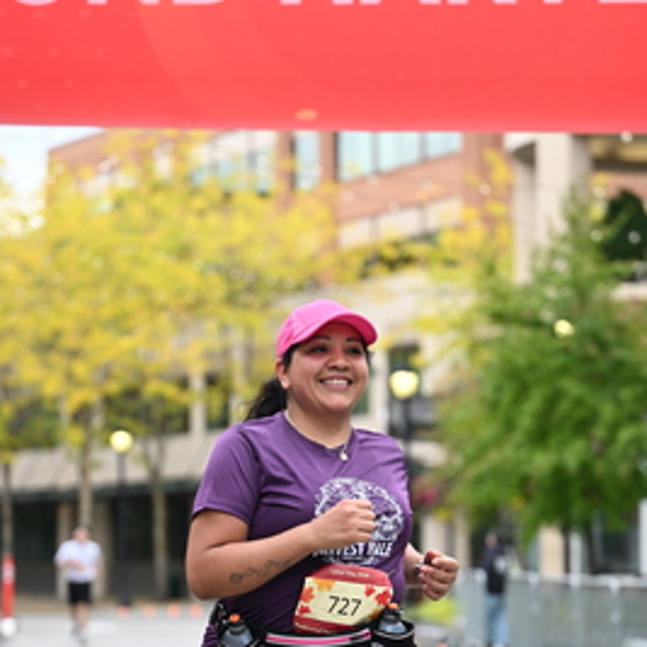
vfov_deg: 12.4
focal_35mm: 140
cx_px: 348
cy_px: 499
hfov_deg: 12.5
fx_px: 2960
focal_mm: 80
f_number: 2.8
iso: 640
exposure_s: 1/1600
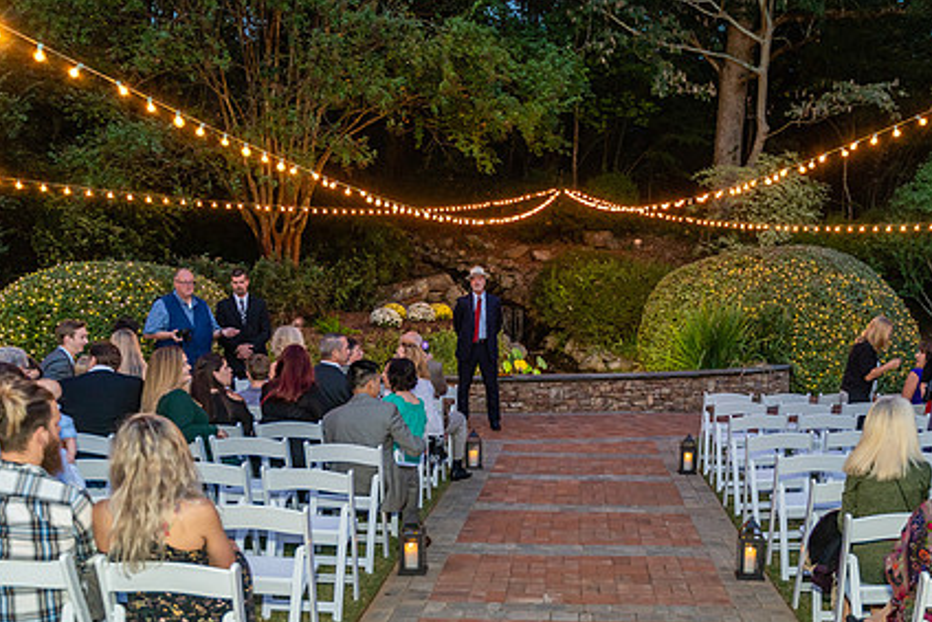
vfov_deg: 33.2
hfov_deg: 48.0
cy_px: 401
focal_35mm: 40
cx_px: 582
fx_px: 1036
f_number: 2.8
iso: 1000
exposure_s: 1/60
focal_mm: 28
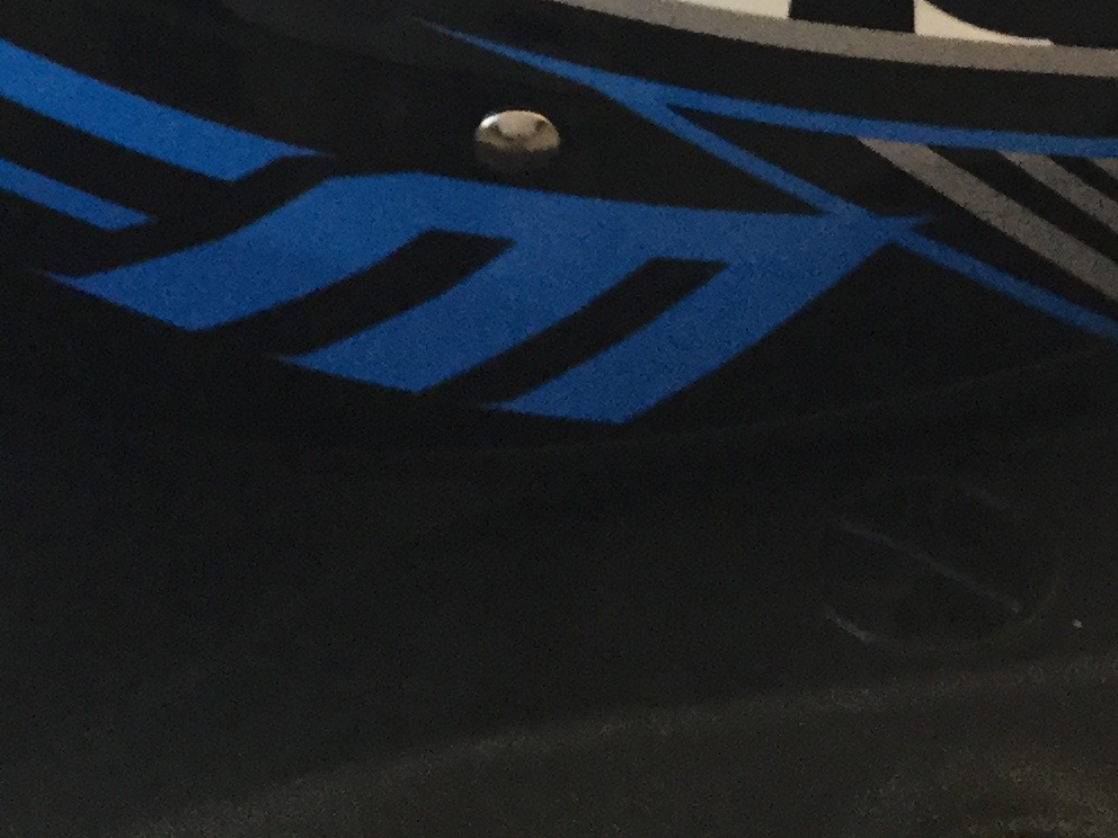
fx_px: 3294
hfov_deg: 19.2
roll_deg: -3.4
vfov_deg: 13.5
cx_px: 702
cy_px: -485
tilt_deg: -25.8
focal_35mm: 102
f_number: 2.4
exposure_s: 1/33
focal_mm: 3.3
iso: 50
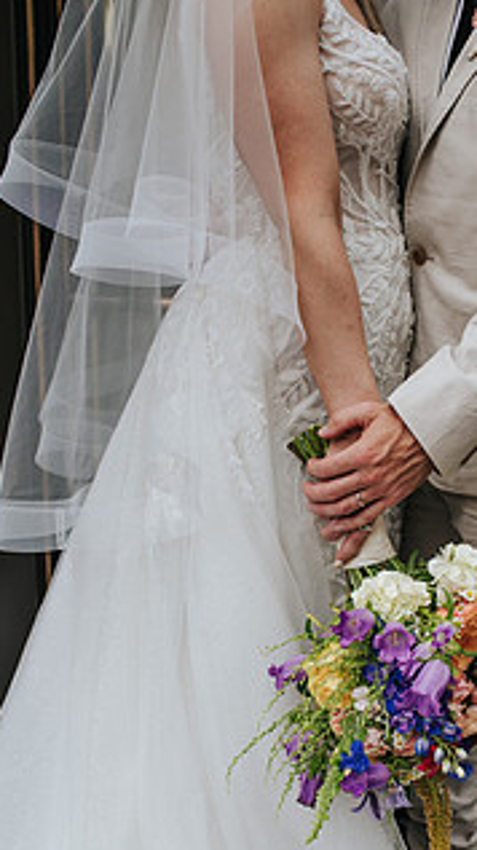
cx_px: 371
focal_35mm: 52
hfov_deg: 22.8
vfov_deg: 39.4
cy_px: 563
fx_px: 1171
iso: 500
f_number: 3.2
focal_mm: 35
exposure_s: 1/320
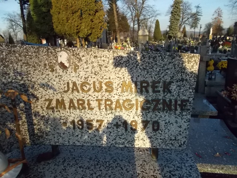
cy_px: 89
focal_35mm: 26
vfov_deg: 53.1
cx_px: 118
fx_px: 178
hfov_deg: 67.3
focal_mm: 4.6
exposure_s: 1/320
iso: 400
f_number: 8
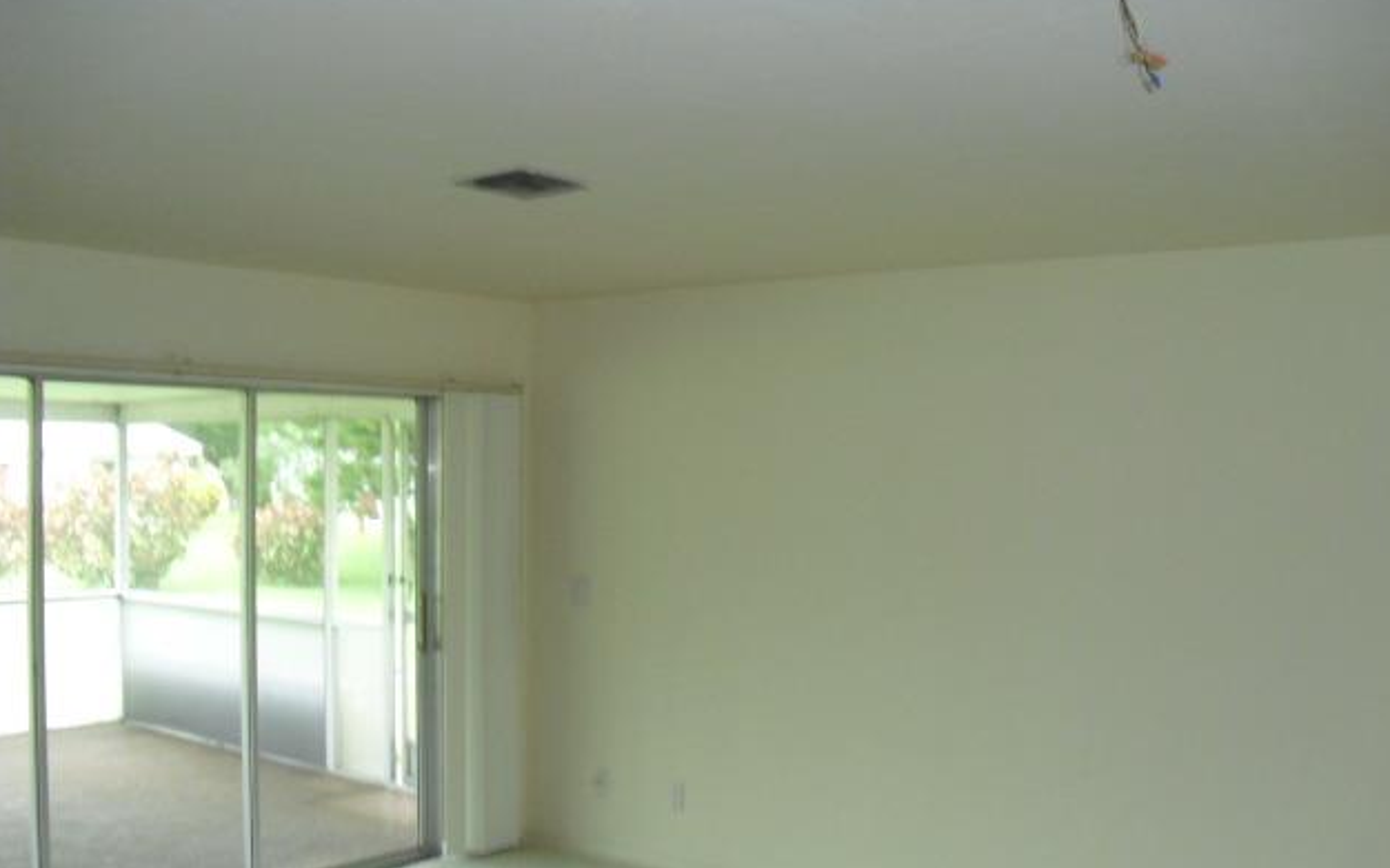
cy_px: 517
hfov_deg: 50.4
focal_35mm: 39
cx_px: 704
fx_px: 1477
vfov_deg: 32.7
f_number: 3.1
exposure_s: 1/60
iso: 400
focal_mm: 6.3
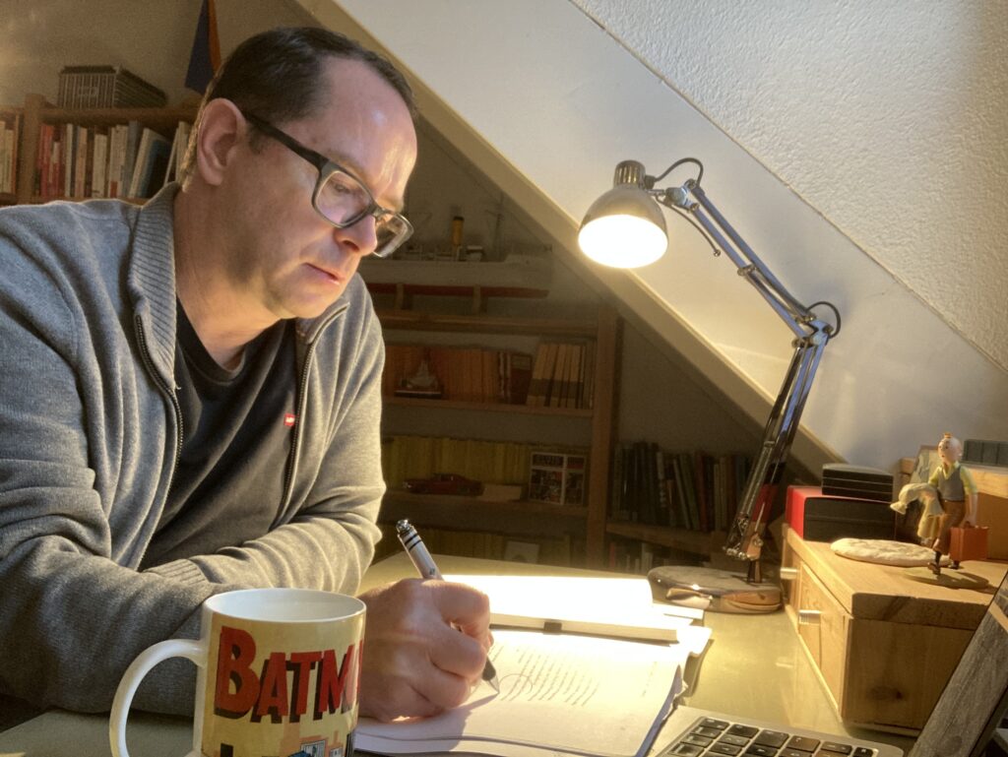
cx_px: 504
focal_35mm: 32
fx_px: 932
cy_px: 378
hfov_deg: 56.8
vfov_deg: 44.2
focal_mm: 2.87
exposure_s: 1/25
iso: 320
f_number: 2.2
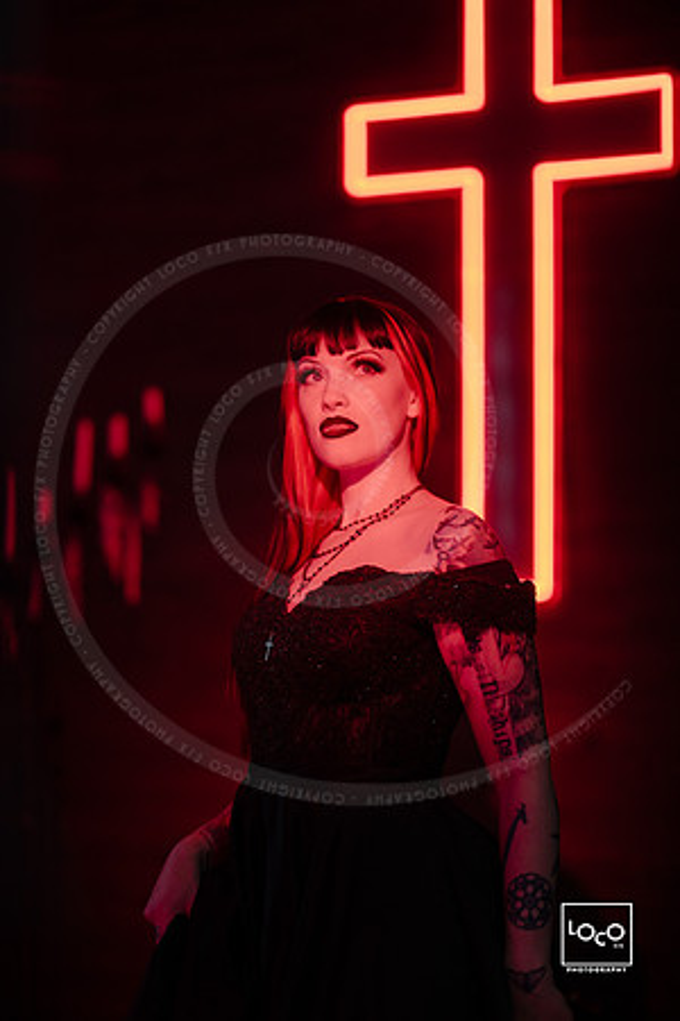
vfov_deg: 23.9
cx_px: 340
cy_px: 510
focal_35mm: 85
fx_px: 2408
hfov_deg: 16.1
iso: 320
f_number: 1.2
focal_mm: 85
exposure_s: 1/320
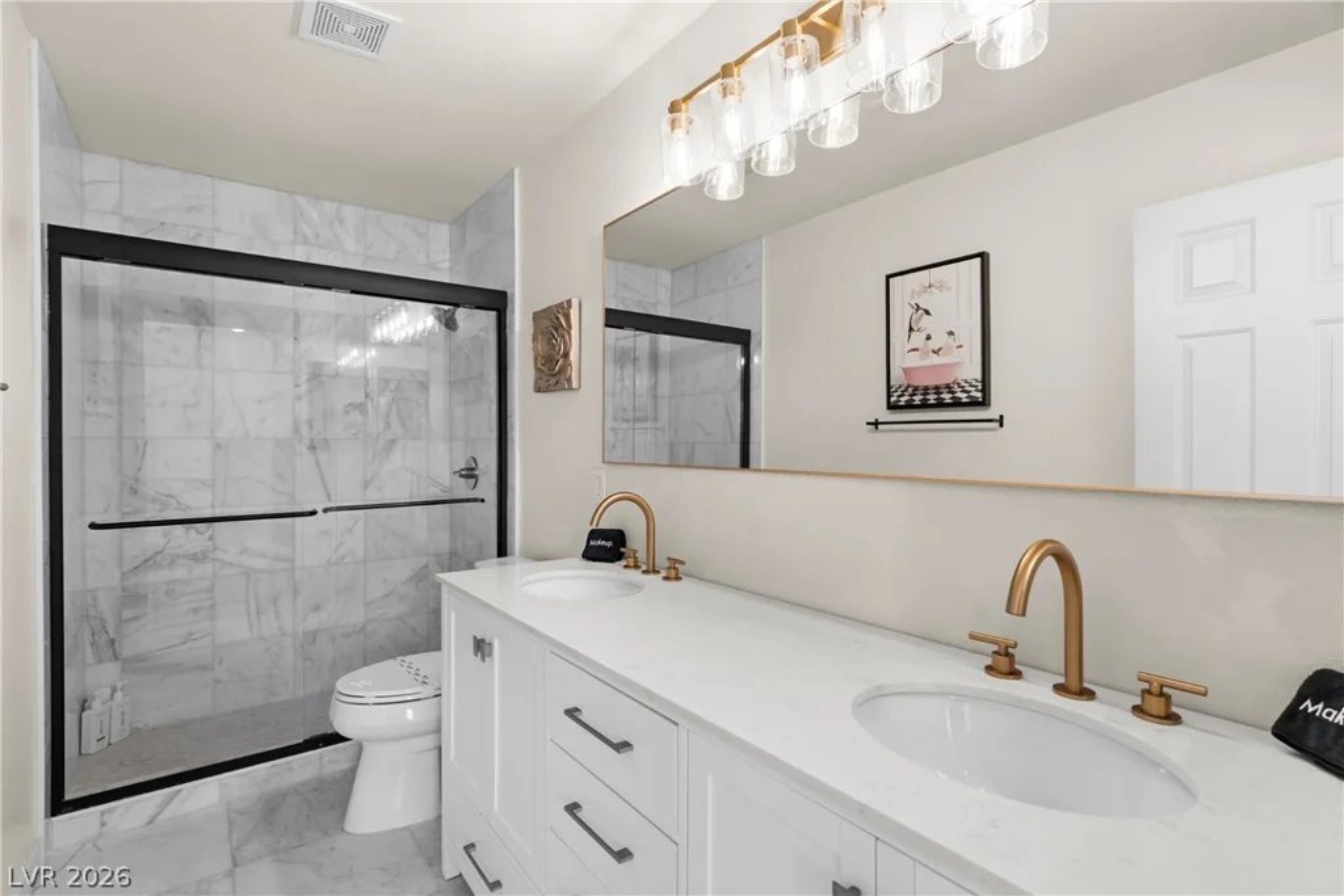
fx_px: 635
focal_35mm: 17
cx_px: 672
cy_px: 448
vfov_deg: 70.5
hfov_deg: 93.3
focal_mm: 17
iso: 400
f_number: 8
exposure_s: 1/13
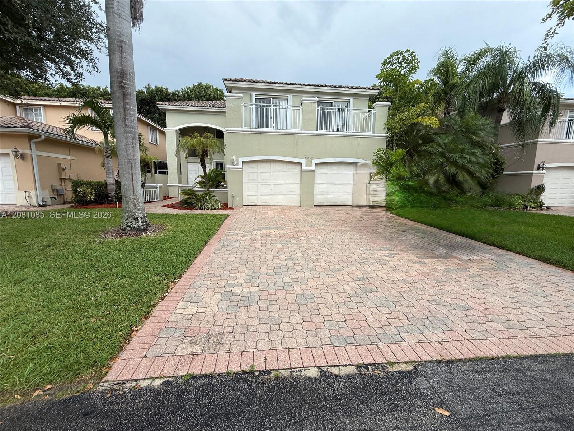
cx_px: 287
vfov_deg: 85.7
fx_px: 232
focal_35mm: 14
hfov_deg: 102.1
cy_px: 216
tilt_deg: -6.8
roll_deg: -1.2
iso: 50
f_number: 2.2
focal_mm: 2.22
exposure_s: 1/760
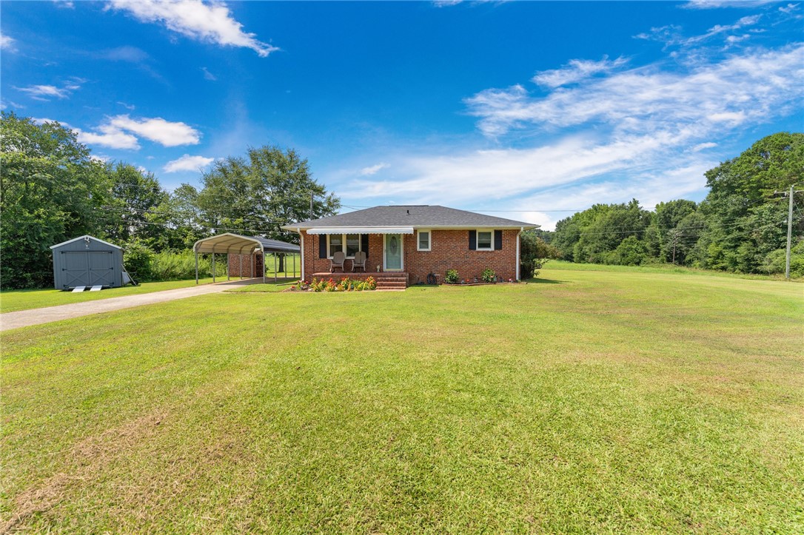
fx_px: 313
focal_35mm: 14
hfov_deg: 104.3
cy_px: 268
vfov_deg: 81.2
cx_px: 402
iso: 400
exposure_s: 1/1600
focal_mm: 14
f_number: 5.6
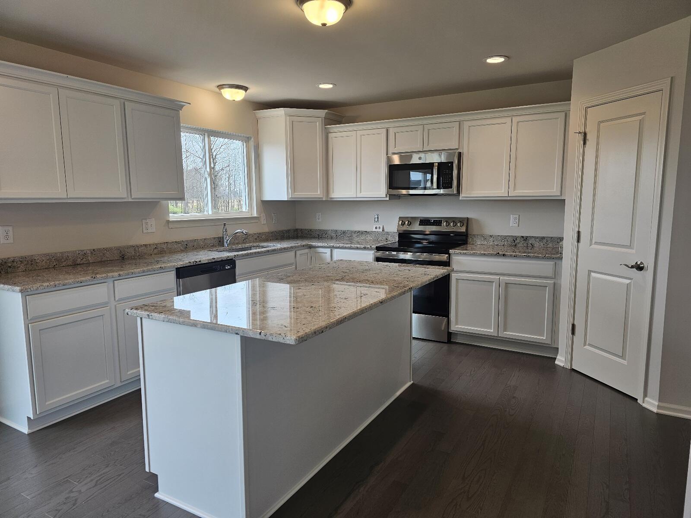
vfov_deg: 58.9
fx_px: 459
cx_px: 346
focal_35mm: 23
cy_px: 259
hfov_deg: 73.9
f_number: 1.7
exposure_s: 1/120
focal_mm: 6.3
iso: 50
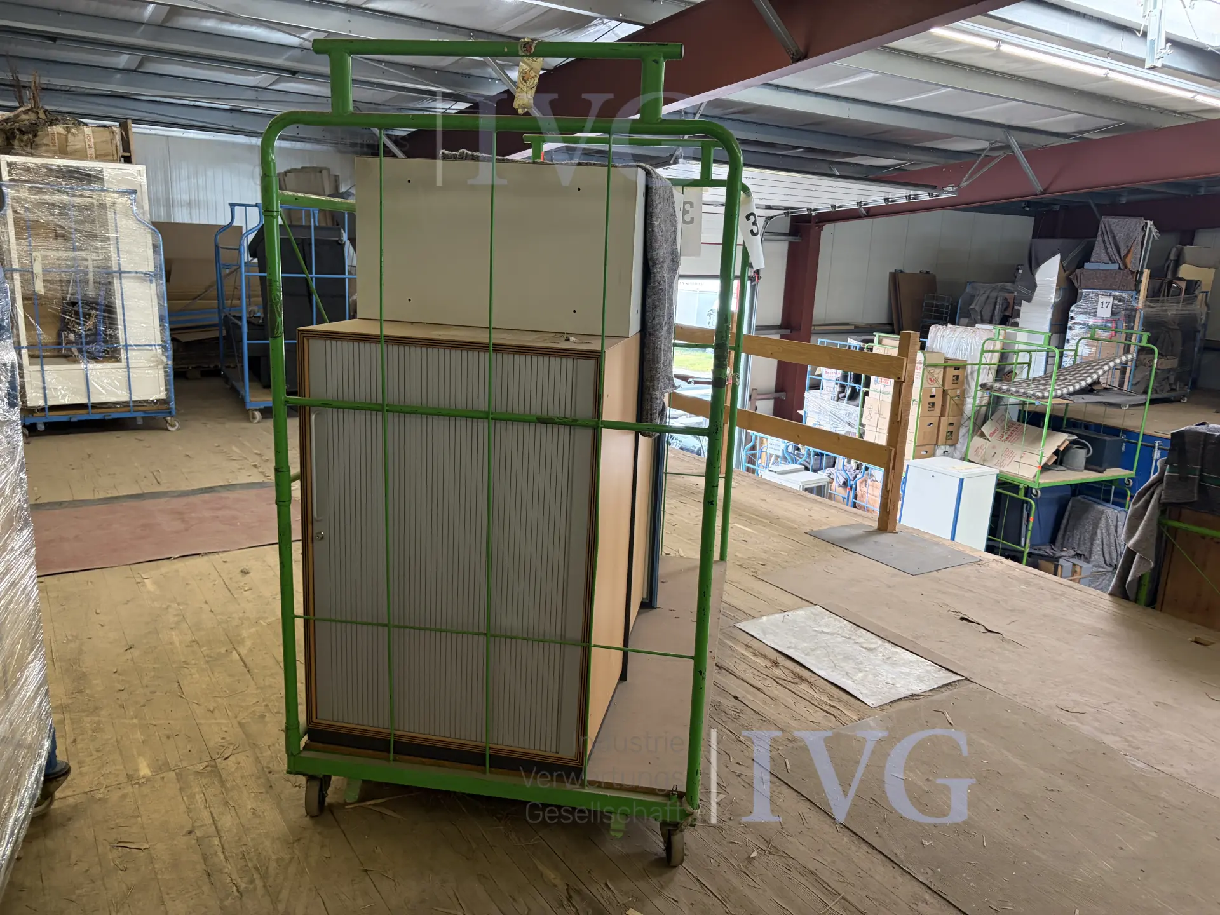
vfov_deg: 53.1
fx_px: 916
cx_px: 610
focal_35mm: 26
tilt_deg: -11.8
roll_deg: -2.1
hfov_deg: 67.3
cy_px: 458
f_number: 1.6
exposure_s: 1/50
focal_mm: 5.96
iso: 200
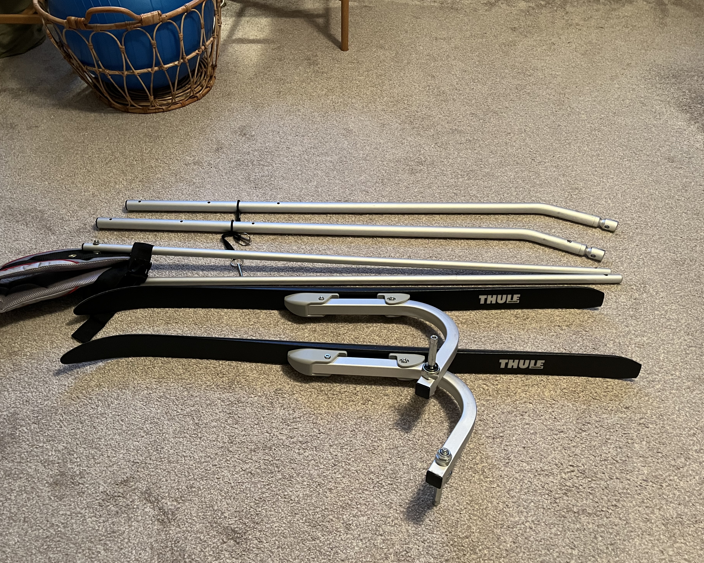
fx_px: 583
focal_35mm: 28
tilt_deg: -45.0
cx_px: 322
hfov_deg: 62.1
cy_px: 279
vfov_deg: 51.5
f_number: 1.6
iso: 400
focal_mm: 5.1
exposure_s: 1/50
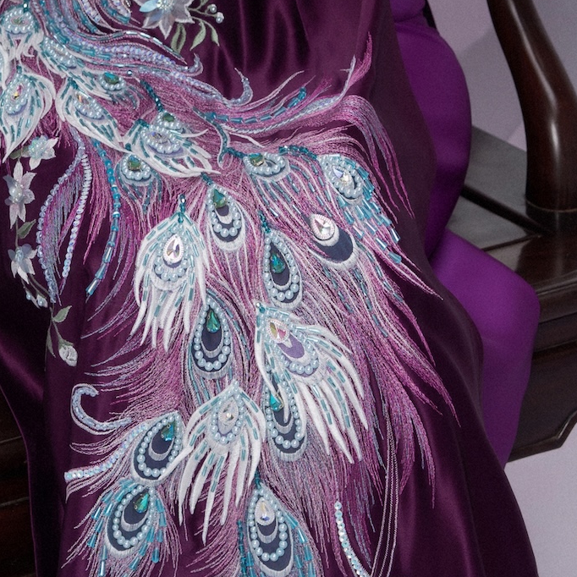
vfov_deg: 9.0
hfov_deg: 9.0
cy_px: 47
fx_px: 3659
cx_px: 335
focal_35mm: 194
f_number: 5.6
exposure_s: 1/160
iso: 200
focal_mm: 55
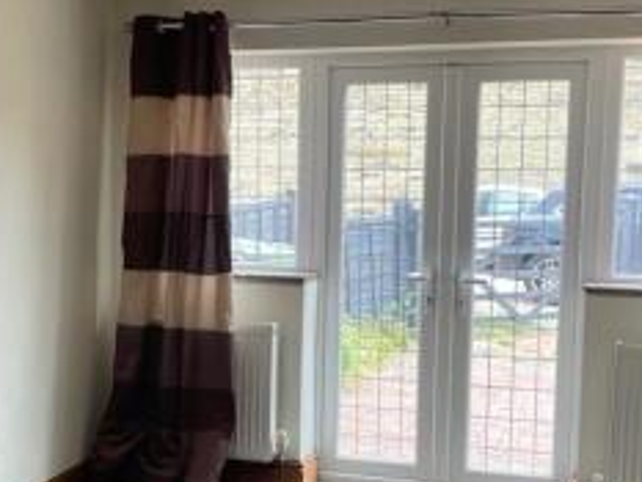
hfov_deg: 29.5
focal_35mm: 65
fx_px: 1206
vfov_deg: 22.5
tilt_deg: -7.6
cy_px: 329
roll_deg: -0.2
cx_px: 194
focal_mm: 4.2
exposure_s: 1/121
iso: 40
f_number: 1.6
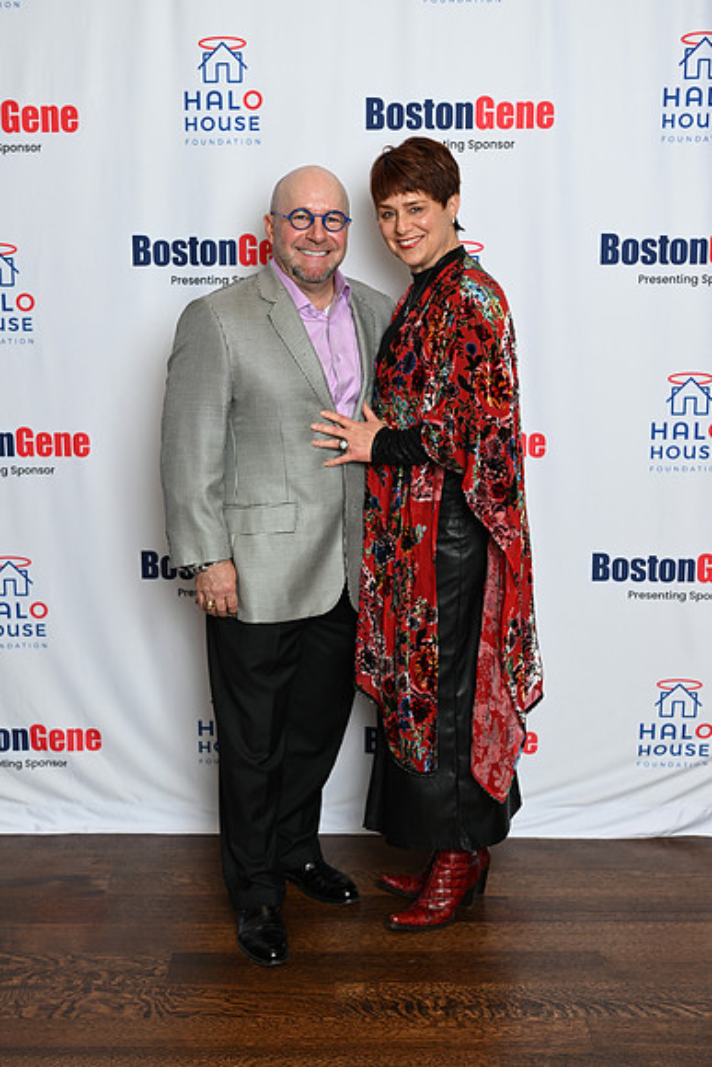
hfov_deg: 28.1
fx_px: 1423
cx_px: 356
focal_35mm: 48
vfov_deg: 41.1
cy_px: 534
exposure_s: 1/60
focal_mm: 48
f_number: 3.5
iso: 200
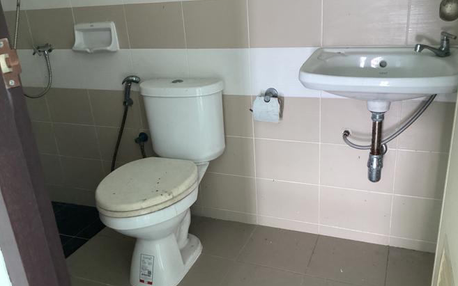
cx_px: 229
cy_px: 149
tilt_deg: -21.4
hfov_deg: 58.1
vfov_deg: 38.3
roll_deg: +3.9
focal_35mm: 33
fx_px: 412
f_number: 2.4
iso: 320
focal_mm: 3.3
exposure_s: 1/40
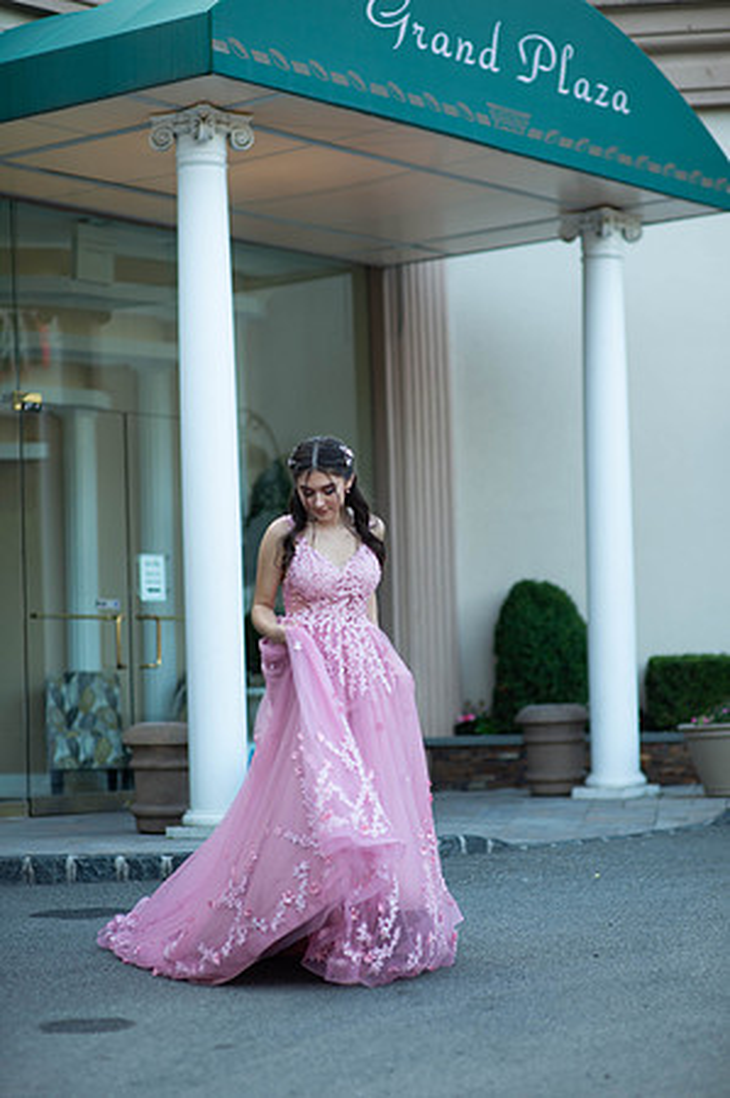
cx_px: 365
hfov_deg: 16.0
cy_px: 549
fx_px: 2591
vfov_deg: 23.9
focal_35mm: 85
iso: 250
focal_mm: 85
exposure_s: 1/640
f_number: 2
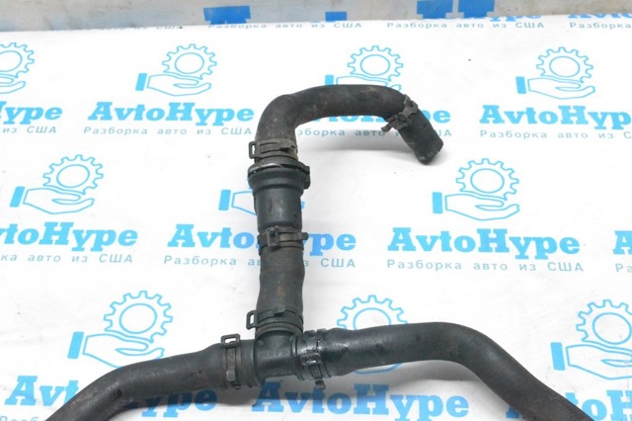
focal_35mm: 54
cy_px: 210
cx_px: 316
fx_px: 947
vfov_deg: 25.0
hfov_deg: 36.9
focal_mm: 36
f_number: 9
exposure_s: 1/160
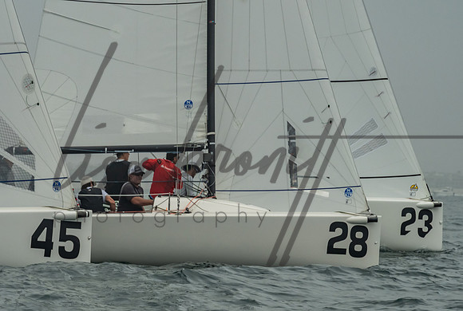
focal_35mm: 251
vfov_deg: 5.5
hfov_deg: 8.2
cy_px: 162
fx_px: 3234
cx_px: 152
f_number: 9
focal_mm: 165
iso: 800
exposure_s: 1/2000
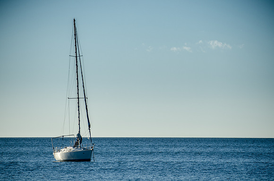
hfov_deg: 6.7
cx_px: 137
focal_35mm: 307
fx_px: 2332
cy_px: 90
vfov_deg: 4.5
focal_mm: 200
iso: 200
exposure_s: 1/2500
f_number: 4
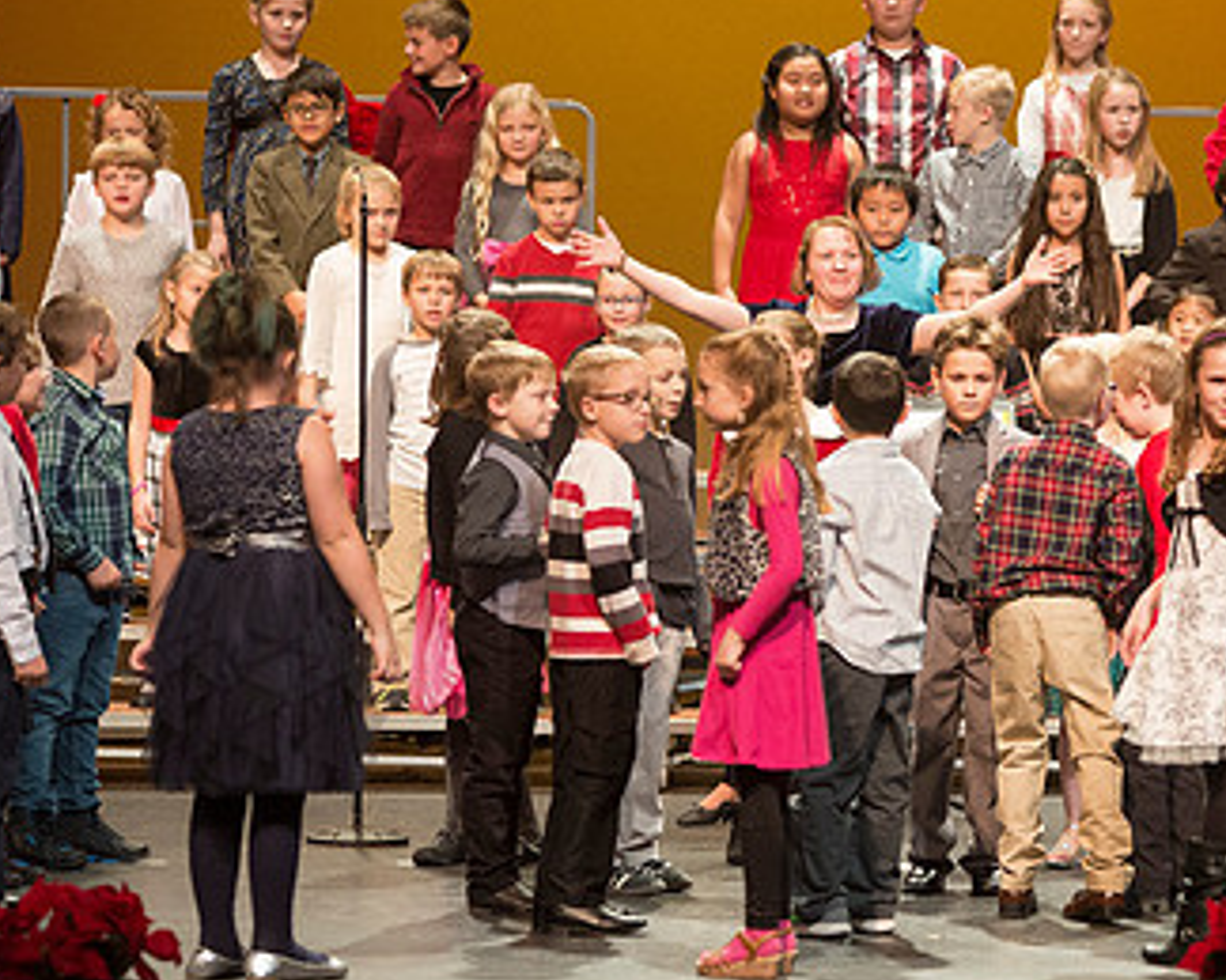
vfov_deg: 6.6
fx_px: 8524
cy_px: 494
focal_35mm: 235
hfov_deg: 8.2
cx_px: 1041
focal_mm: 140
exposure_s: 1/200
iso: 2500
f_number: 2.8
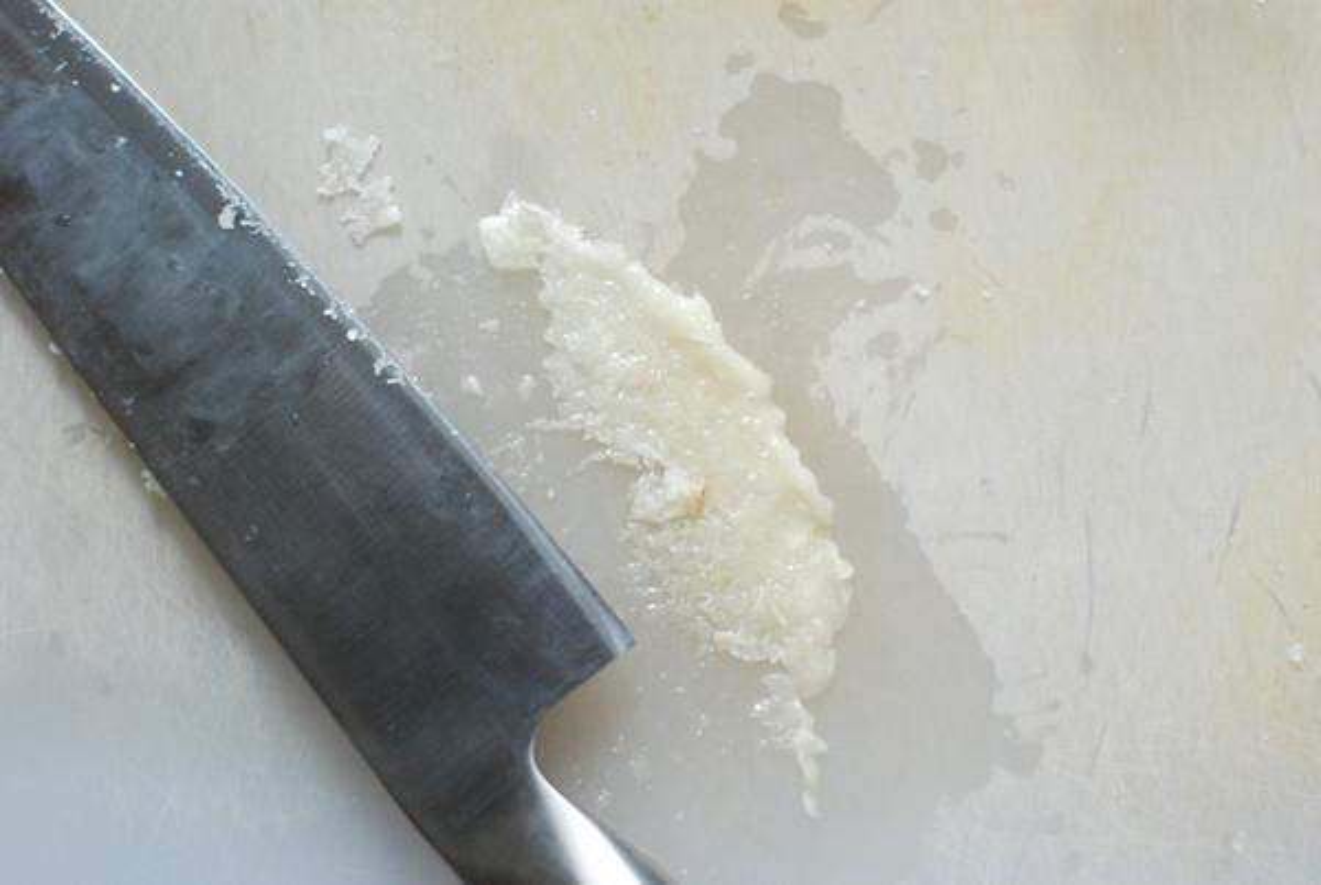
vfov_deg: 18.2
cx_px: 660
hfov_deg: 27.0
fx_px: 2756
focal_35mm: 75
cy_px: 442
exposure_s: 1/200
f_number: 2.2
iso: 800
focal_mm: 50
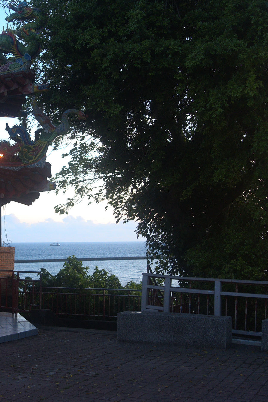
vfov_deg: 38.2
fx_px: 580
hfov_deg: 25.2
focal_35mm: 52
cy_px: 203
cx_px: 28
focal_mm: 34
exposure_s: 1/640
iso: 800
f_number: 4.5
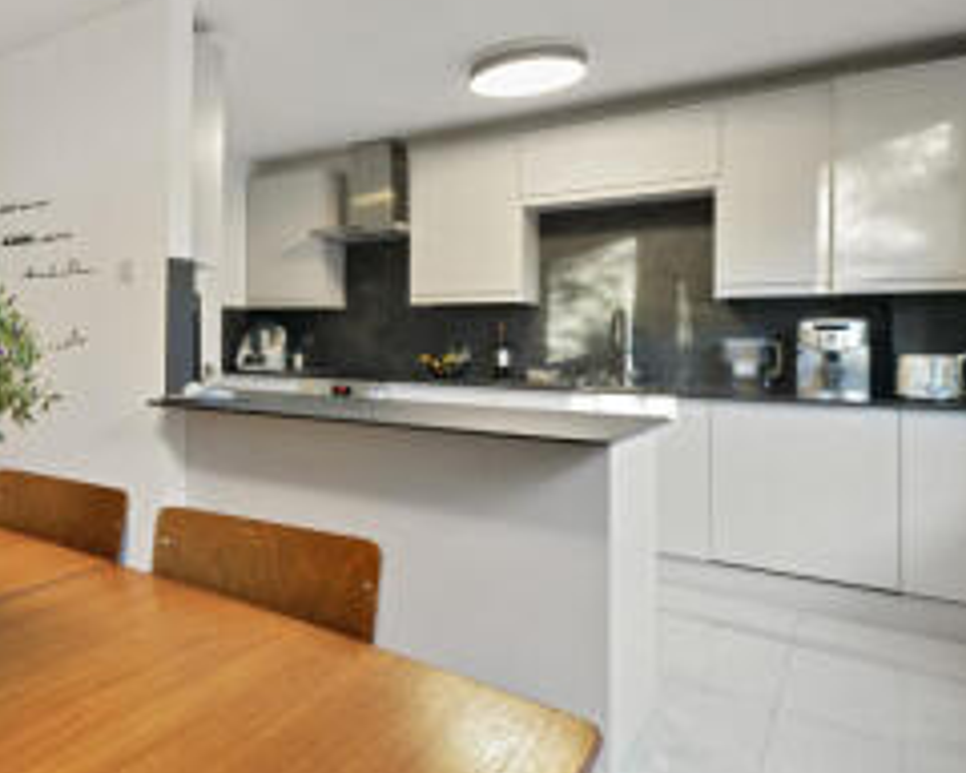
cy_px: 316
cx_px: 113
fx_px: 743
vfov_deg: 54.6
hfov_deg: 57.6
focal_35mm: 26
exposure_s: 1/50
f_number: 4
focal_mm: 14
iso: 500
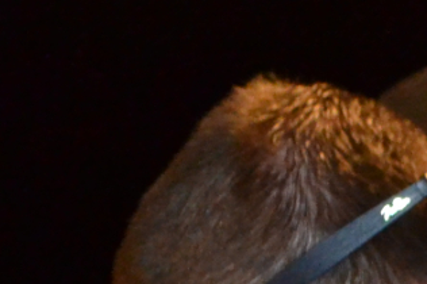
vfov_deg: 6.2
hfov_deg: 9.5
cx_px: 523
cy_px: 566
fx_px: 2536
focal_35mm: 214
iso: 2200
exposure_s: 1/60
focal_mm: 22
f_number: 3.8
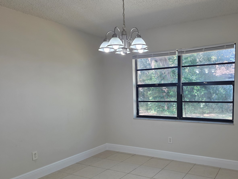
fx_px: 213
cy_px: 111
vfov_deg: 45.1
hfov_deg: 57.9
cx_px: 142
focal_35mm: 31
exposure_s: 1/120
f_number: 1.7
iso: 64
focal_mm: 6.3
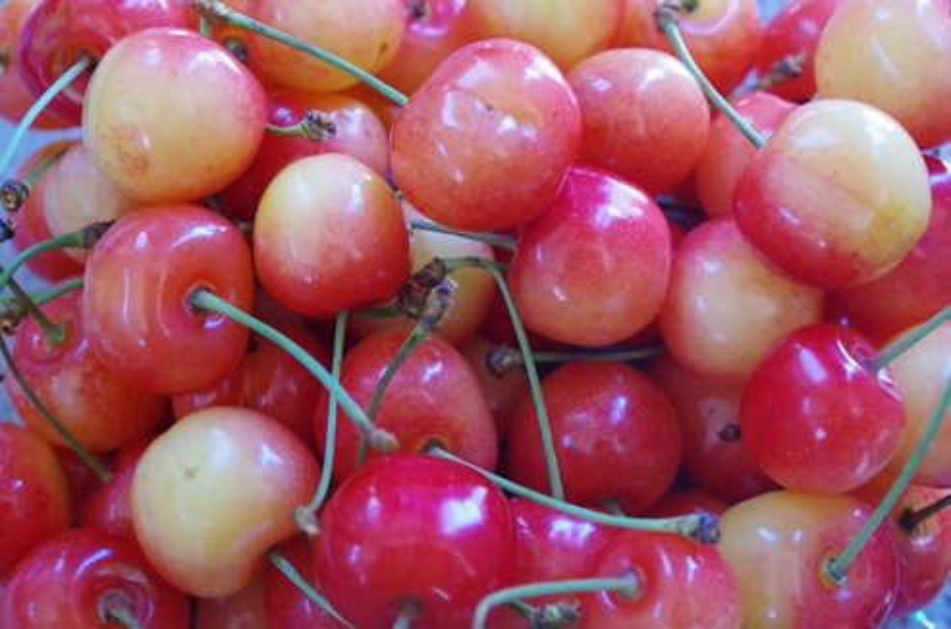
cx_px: 476
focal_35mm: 60
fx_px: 1581
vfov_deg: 22.5
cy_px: 314
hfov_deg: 33.5
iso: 1600
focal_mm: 40
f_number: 7.1
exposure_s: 1/30
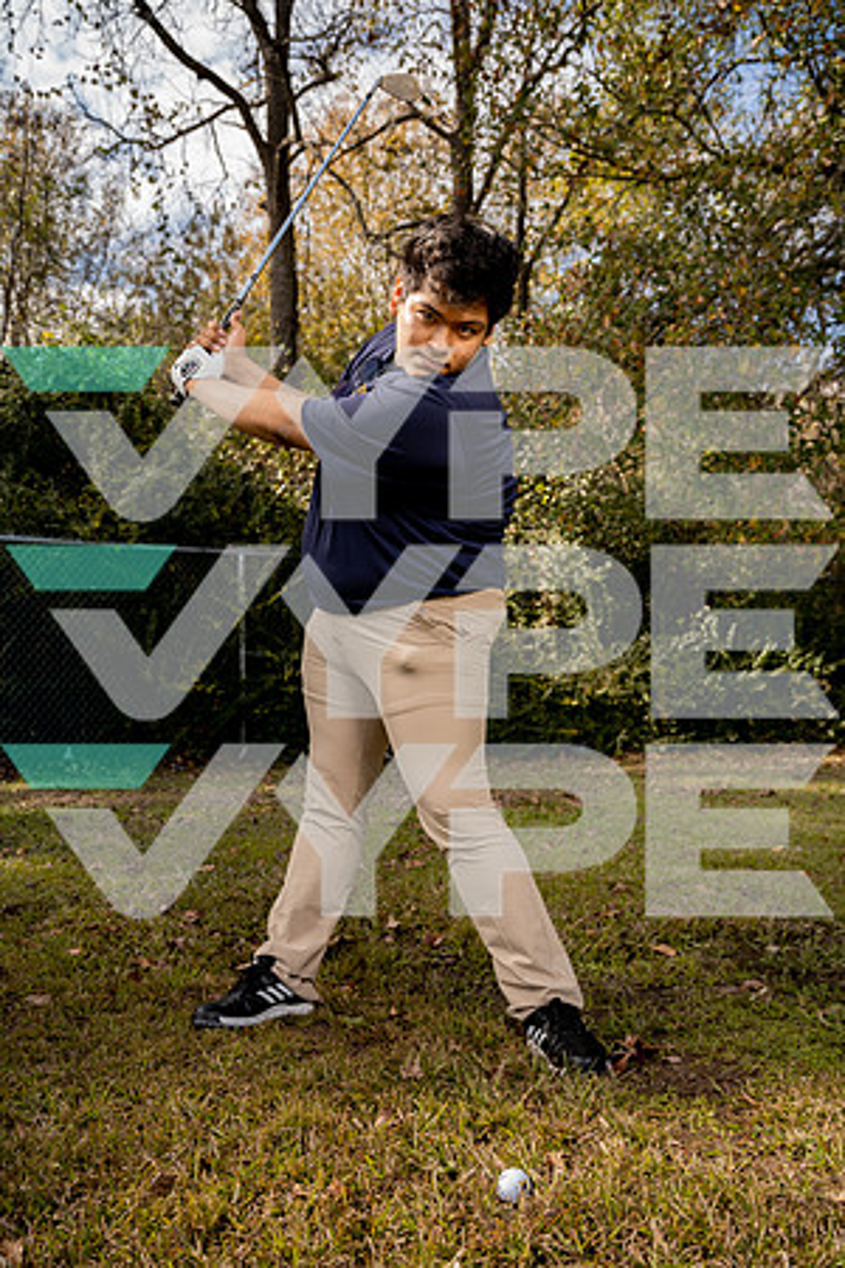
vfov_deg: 63.7
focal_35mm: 29
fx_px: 1021
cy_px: 634
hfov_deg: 45.0
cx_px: 422
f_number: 4.5
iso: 64
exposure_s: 1/250
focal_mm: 29
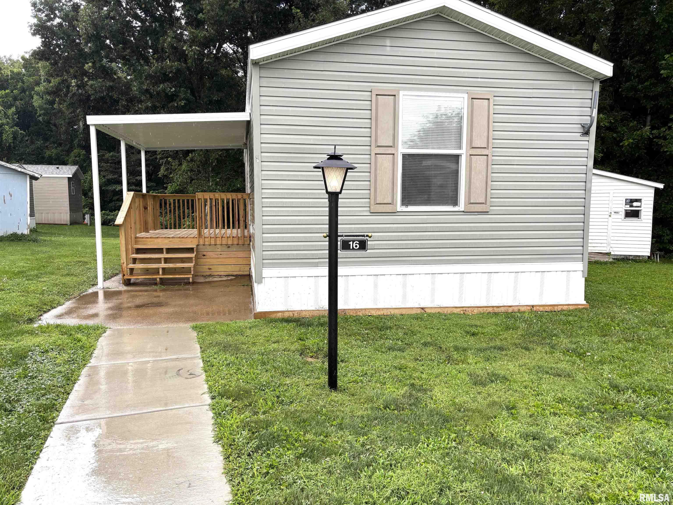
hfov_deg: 67.3
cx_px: 336
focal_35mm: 26
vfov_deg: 53.1
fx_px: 505
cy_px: 252
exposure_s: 1/544
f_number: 1.6
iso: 50
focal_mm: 5.96
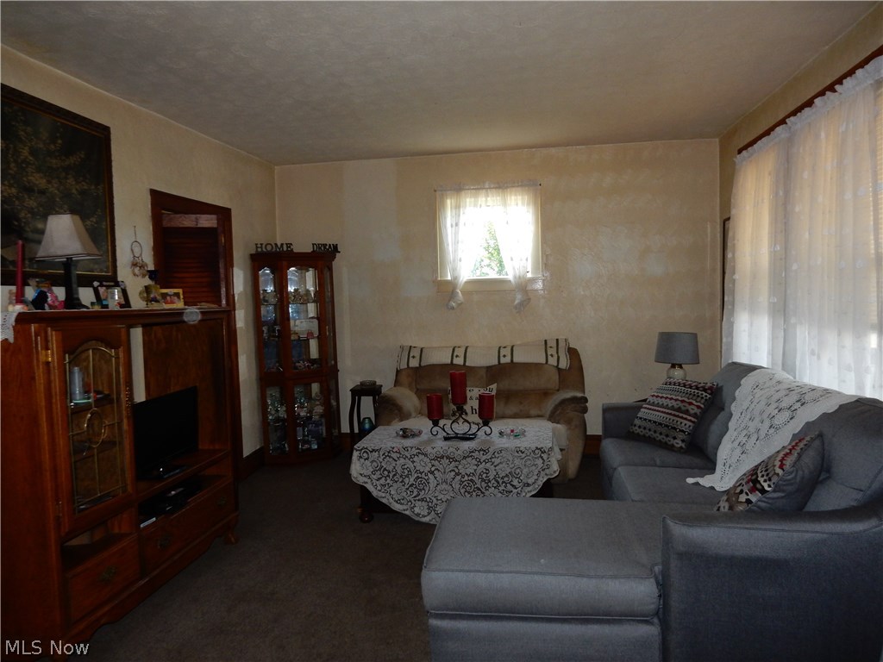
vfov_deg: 54.9
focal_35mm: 25
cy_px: 331
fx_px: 638
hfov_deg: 69.4
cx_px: 442
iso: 220
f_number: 3.7
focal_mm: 4.5
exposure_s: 1/30
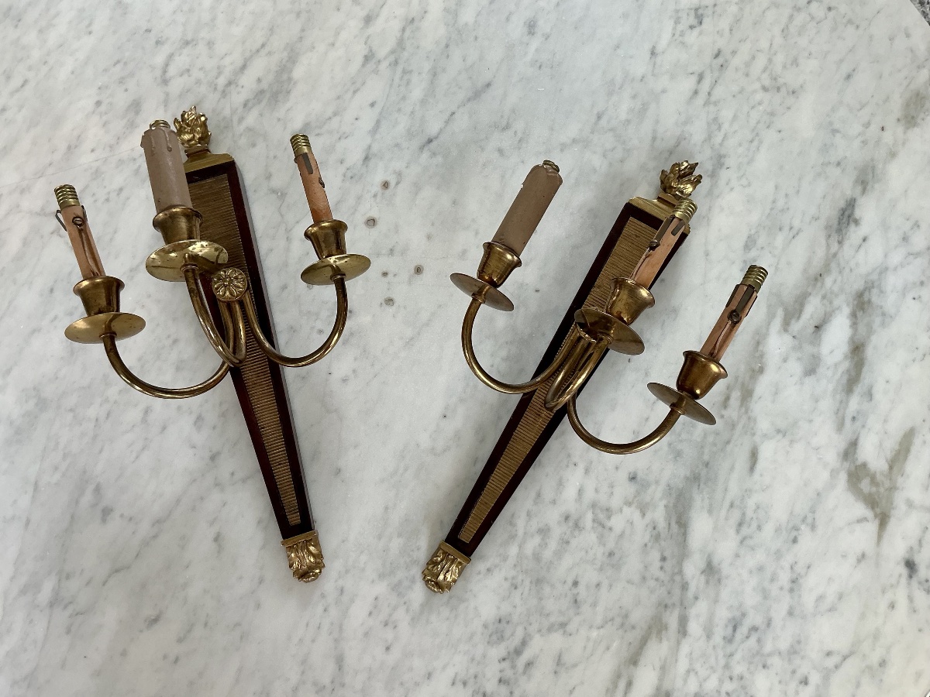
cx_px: 465
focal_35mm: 29
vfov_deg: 48.2
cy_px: 348
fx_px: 779
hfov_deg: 61.7
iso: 50
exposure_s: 1/120
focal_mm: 3
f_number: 1.8
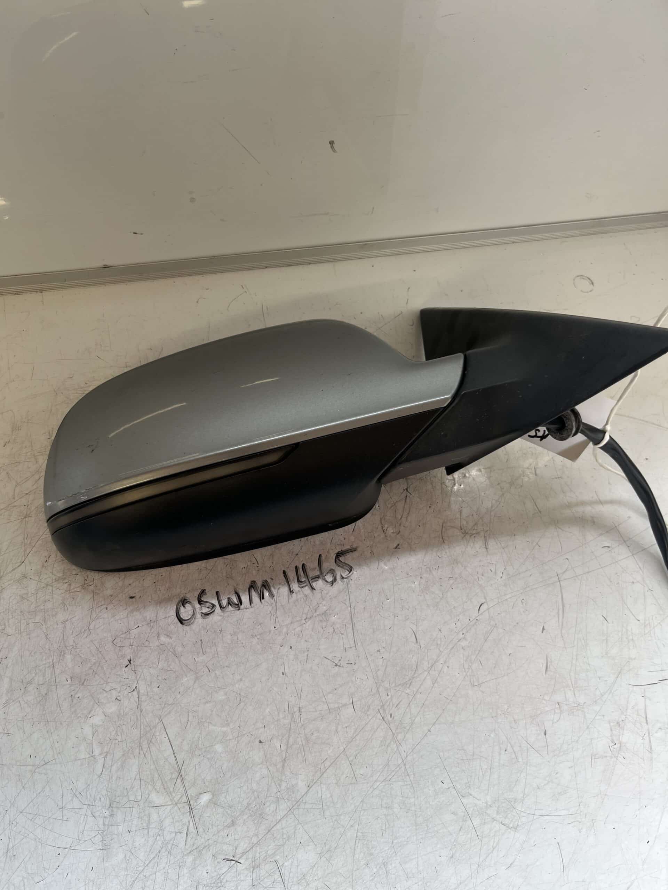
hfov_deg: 53.1
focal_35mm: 26
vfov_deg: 67.3
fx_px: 669
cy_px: 445
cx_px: 334
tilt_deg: -63.8
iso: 50
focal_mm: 5.1
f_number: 1.6
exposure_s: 1/122
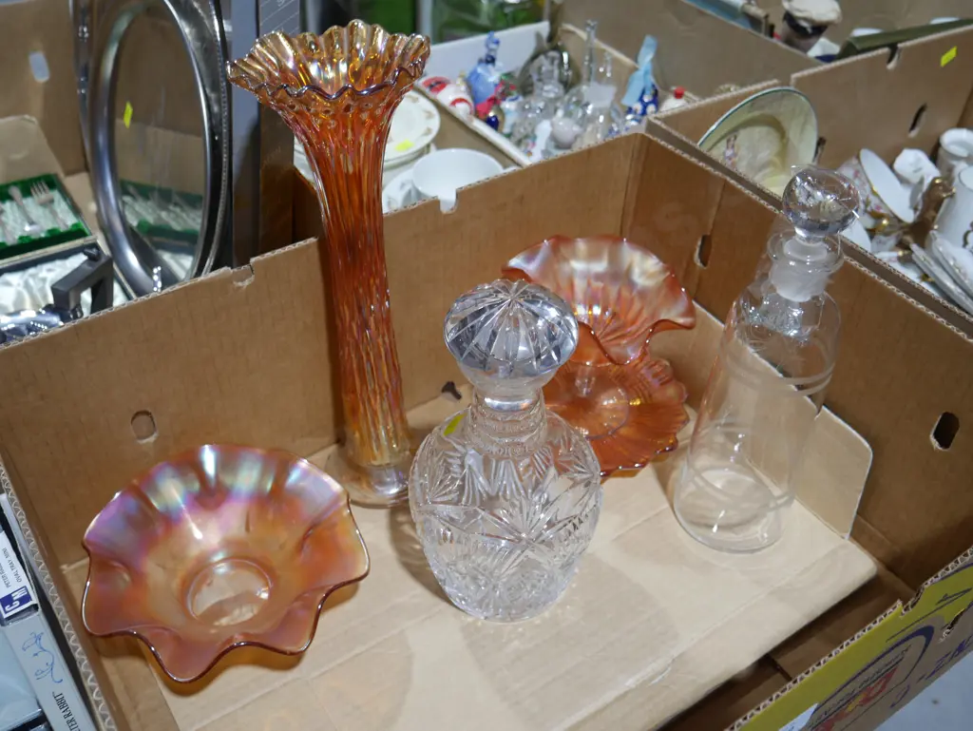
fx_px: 1012
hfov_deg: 51.3
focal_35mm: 36
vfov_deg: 39.7
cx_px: 486
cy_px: 366
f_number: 4
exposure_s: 1/60
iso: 200
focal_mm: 18
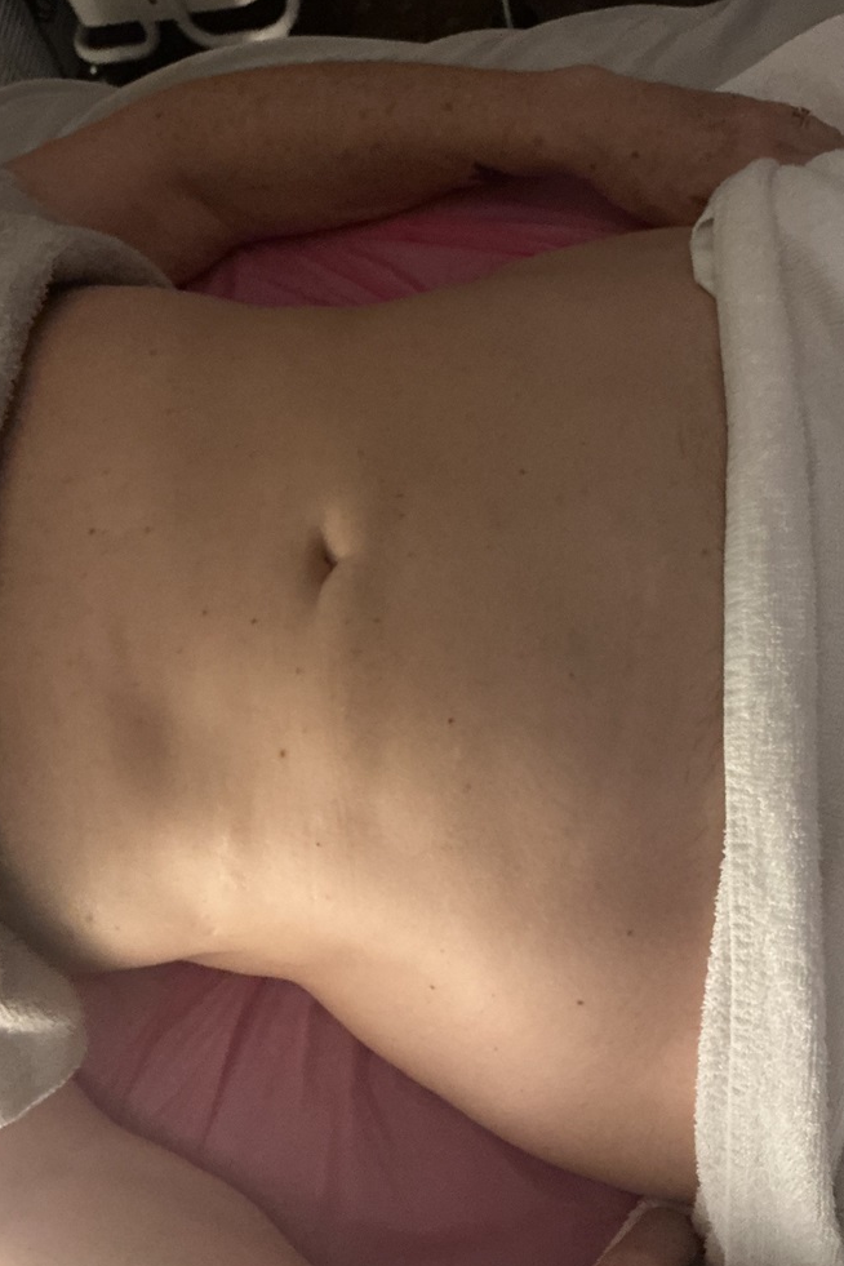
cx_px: 391
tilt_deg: -67.6
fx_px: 1090
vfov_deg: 60.3
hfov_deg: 42.3
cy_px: 644
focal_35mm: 31
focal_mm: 3
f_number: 1.8
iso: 500
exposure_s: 1/24
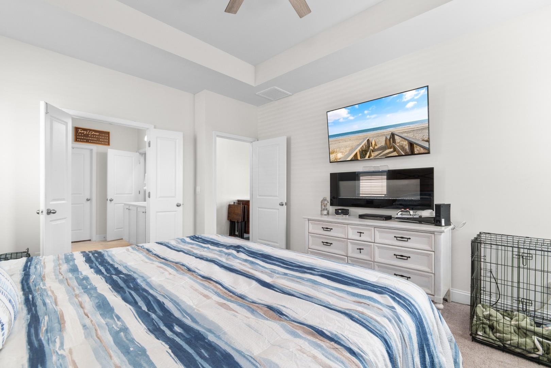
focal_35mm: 15
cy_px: 184
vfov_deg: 77.3
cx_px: 276
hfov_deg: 100.4
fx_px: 230
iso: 100
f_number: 4.5
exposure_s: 1/8
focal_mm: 10
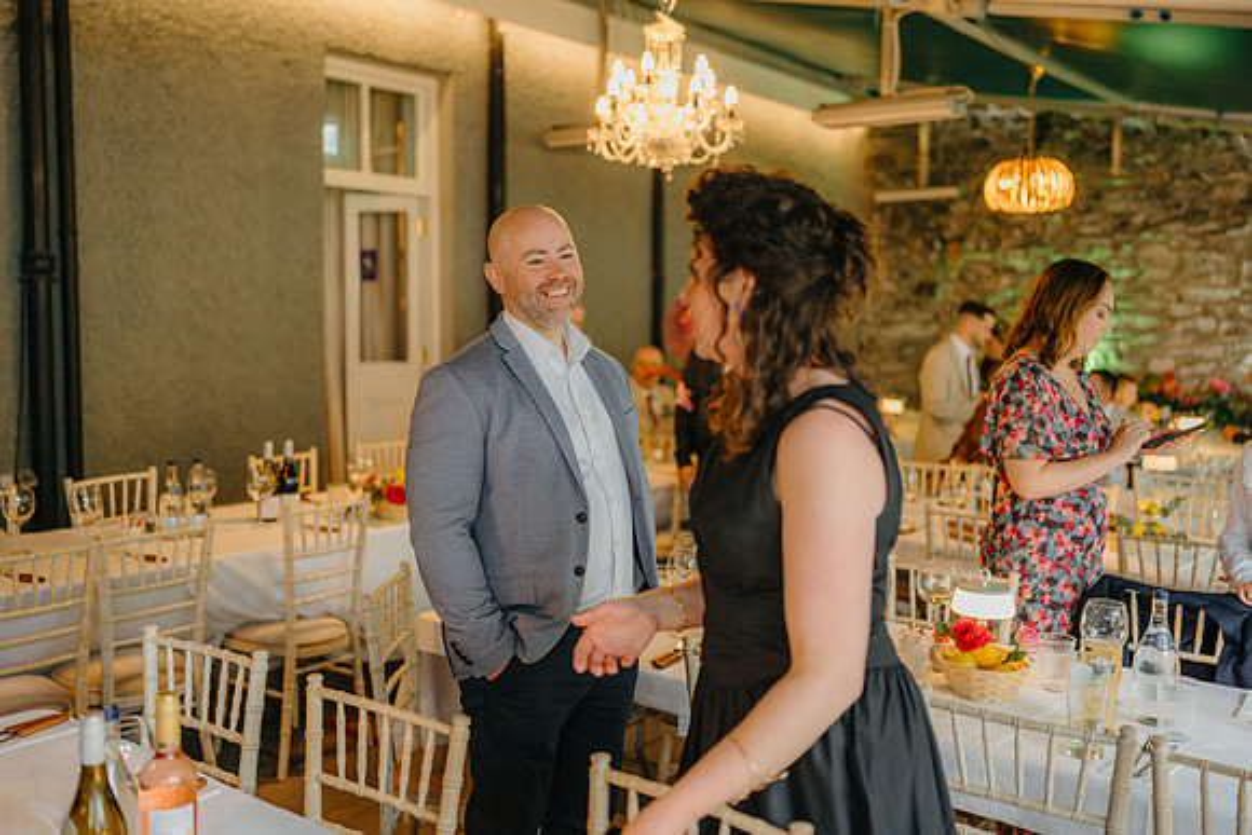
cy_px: 418
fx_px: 1217
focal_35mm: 35
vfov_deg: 37.9
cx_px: 626
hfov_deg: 54.4
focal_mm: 35
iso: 800
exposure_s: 1/200
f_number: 1.4
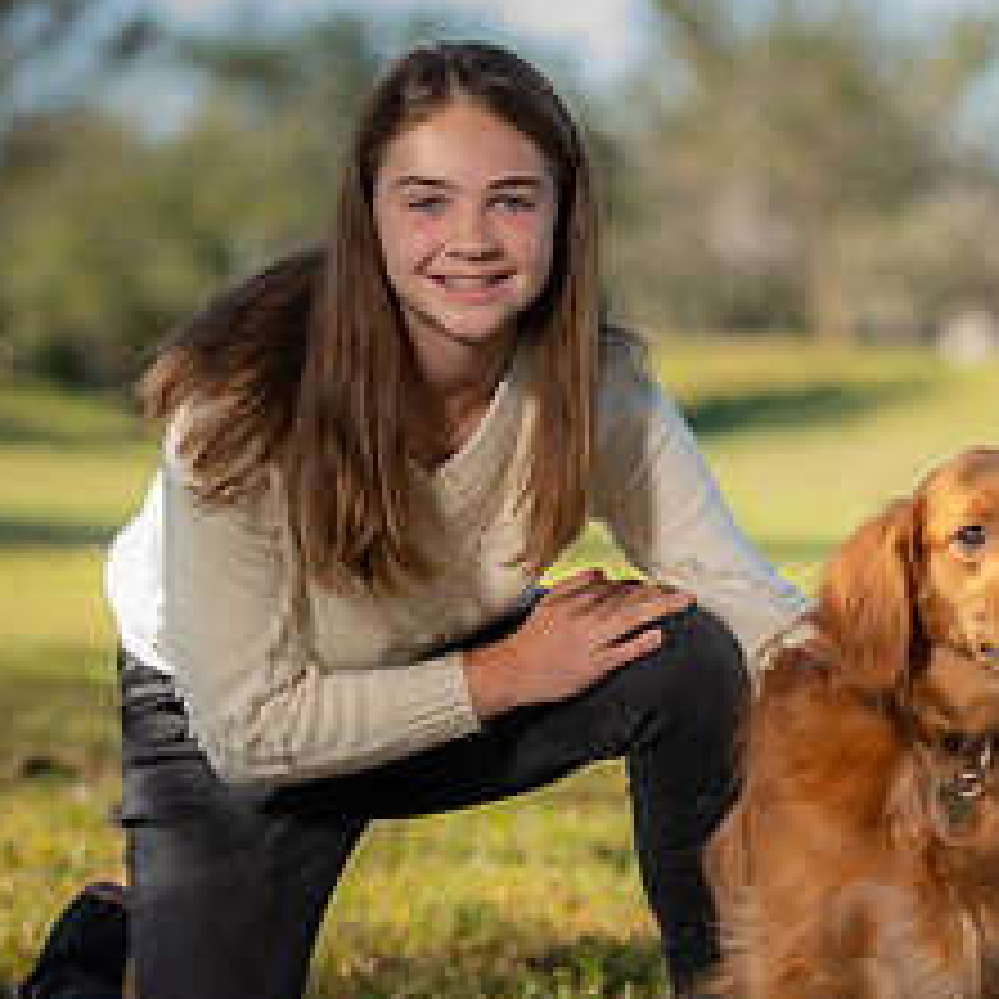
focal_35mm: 244
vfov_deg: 7.2
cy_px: 783
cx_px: 1066
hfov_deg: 7.1
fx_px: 7967
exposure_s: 1/250
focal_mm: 110
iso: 50
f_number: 2.8
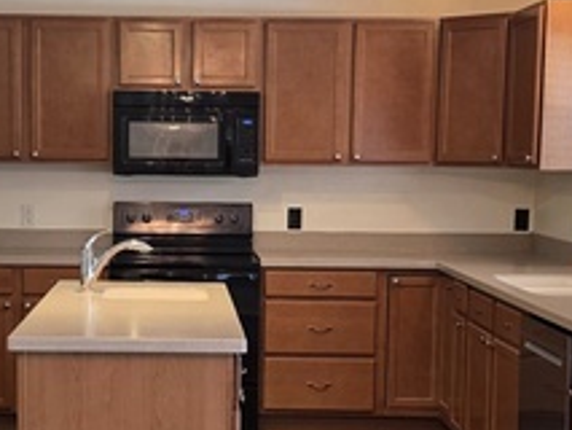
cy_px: 253
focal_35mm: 72
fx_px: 1190
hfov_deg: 26.6
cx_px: 125
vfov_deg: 20.4
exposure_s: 1/120
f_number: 1.7
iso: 160
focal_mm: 6.3
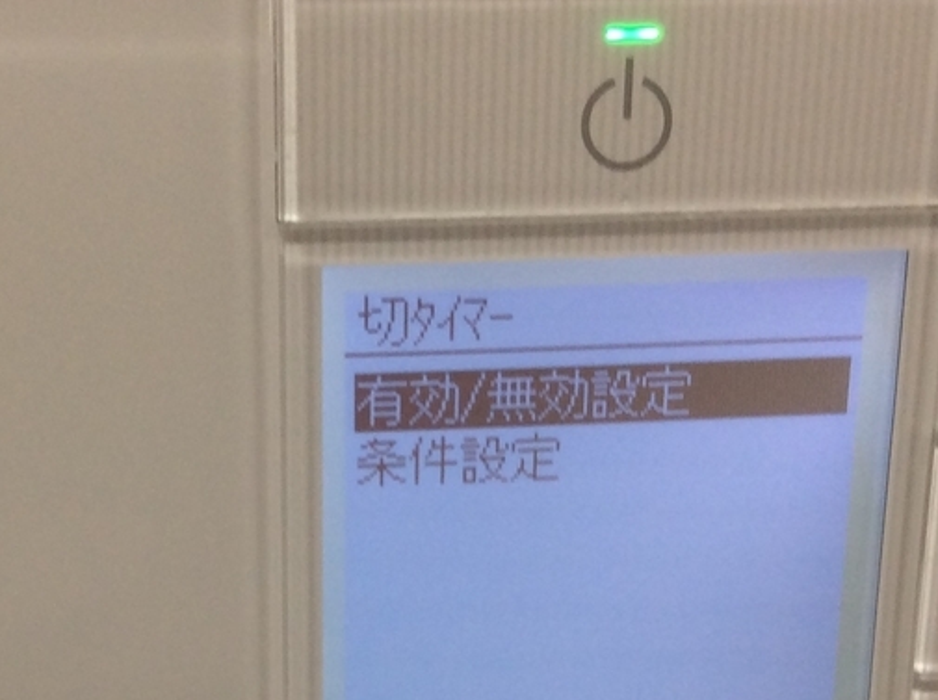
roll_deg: -1.0
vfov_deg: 18.9
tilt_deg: -18.6
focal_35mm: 76
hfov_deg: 25.6
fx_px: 2056
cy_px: 667
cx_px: 319
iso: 32
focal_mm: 3.3
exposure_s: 1/30
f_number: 2.4
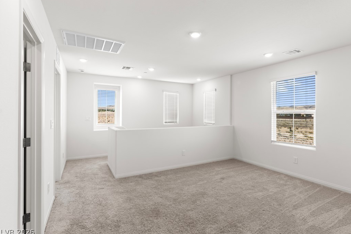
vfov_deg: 67.4
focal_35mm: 18
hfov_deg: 89.9
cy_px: 114
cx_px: 184
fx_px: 175
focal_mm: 17
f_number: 8
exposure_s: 1/30
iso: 500
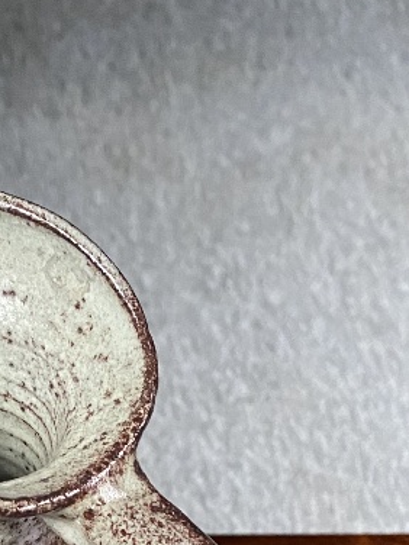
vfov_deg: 22.2
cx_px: -3
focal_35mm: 83
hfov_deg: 17.4
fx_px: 1308
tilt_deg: -54.4
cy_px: 609
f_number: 1.8
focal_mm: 4.25
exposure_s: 1/30
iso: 640
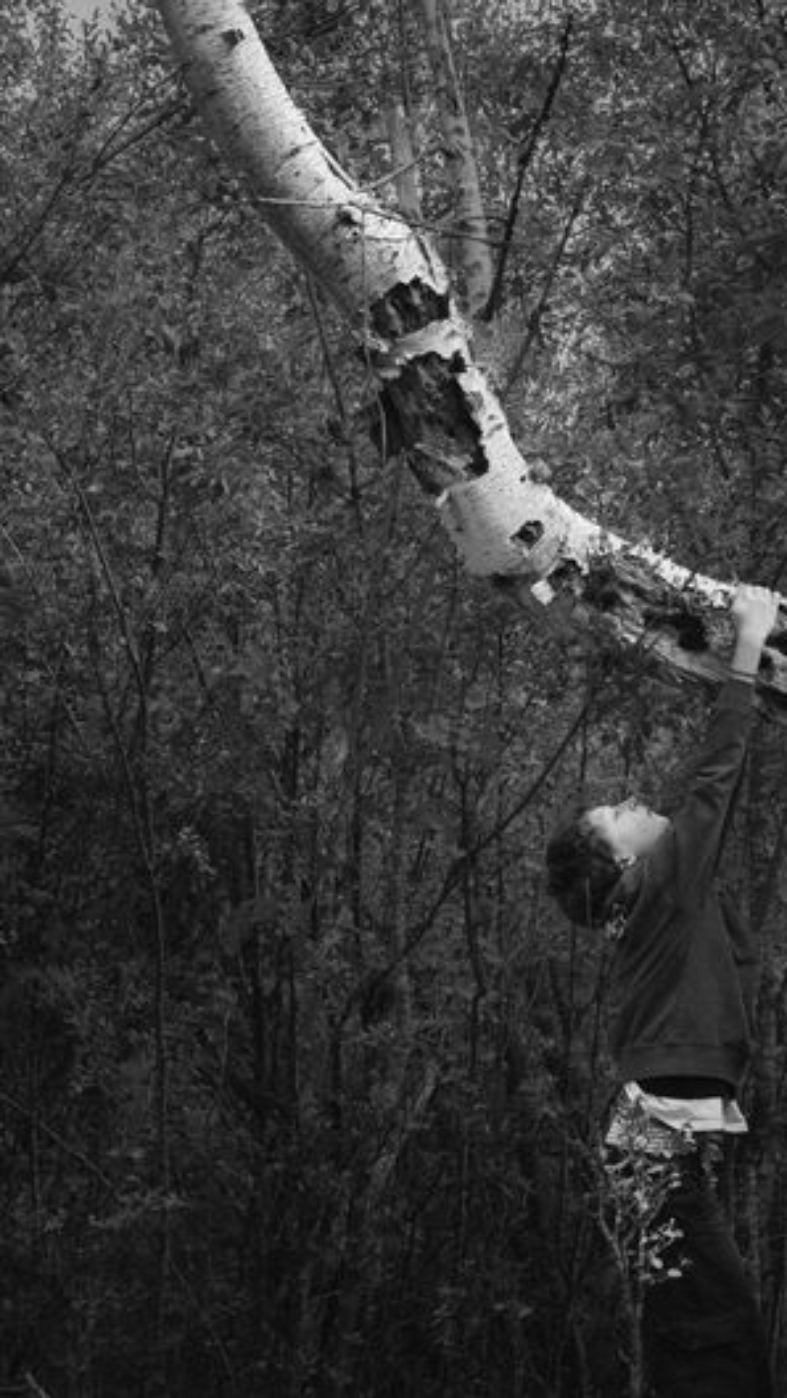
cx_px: 782
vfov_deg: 24.4
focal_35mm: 87
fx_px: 3224
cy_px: 670
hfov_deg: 13.7
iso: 1000
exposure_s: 1/1250
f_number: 4
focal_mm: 35
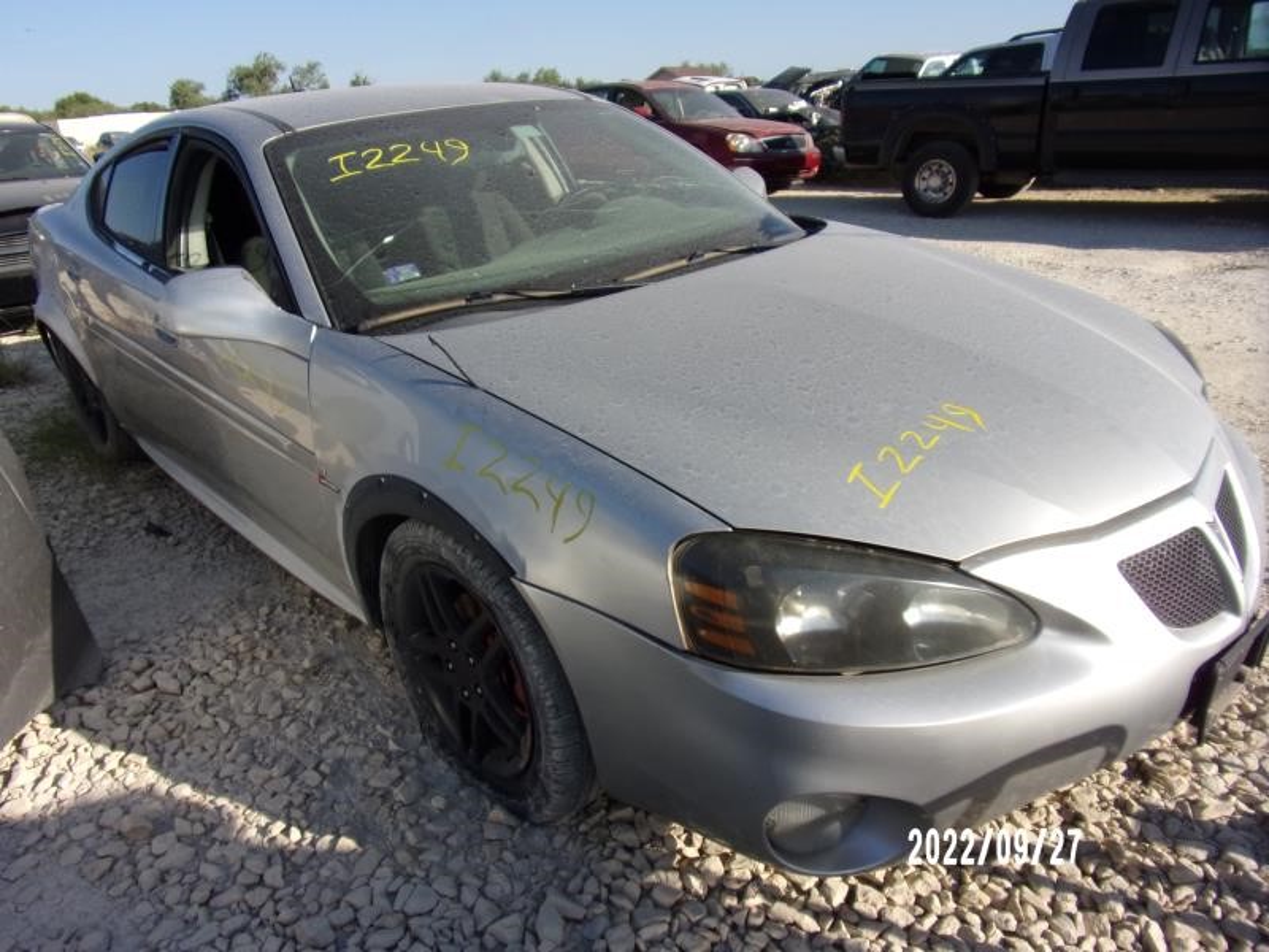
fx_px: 880
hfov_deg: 71.6
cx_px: 634
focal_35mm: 24
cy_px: 476
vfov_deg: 56.8
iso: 80
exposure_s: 1/950
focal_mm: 4.3
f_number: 3.3
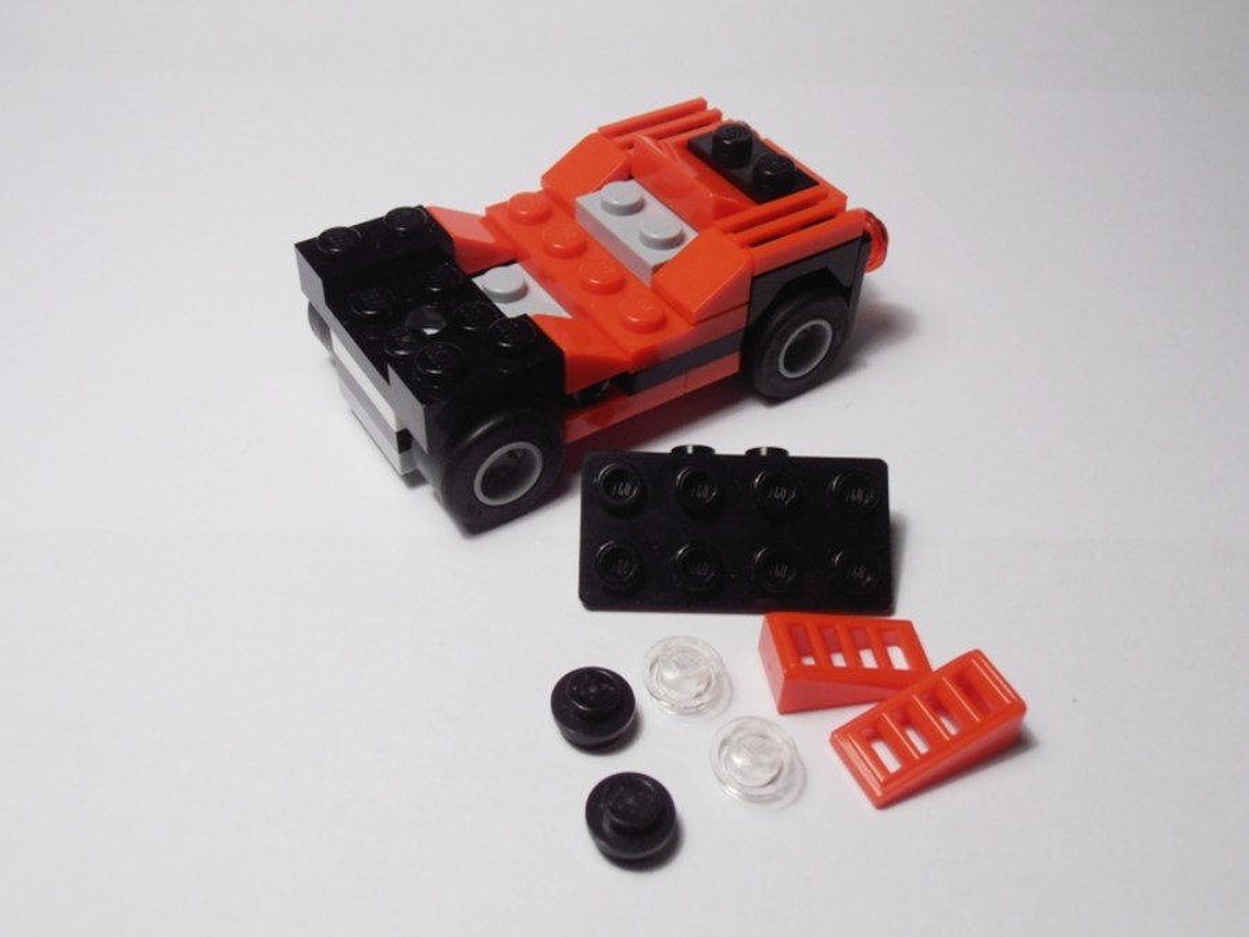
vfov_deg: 38.7
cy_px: 468
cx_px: 624
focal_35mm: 37
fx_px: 1335
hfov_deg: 50.1
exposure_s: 1/80
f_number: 3.9
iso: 80
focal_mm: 6.61
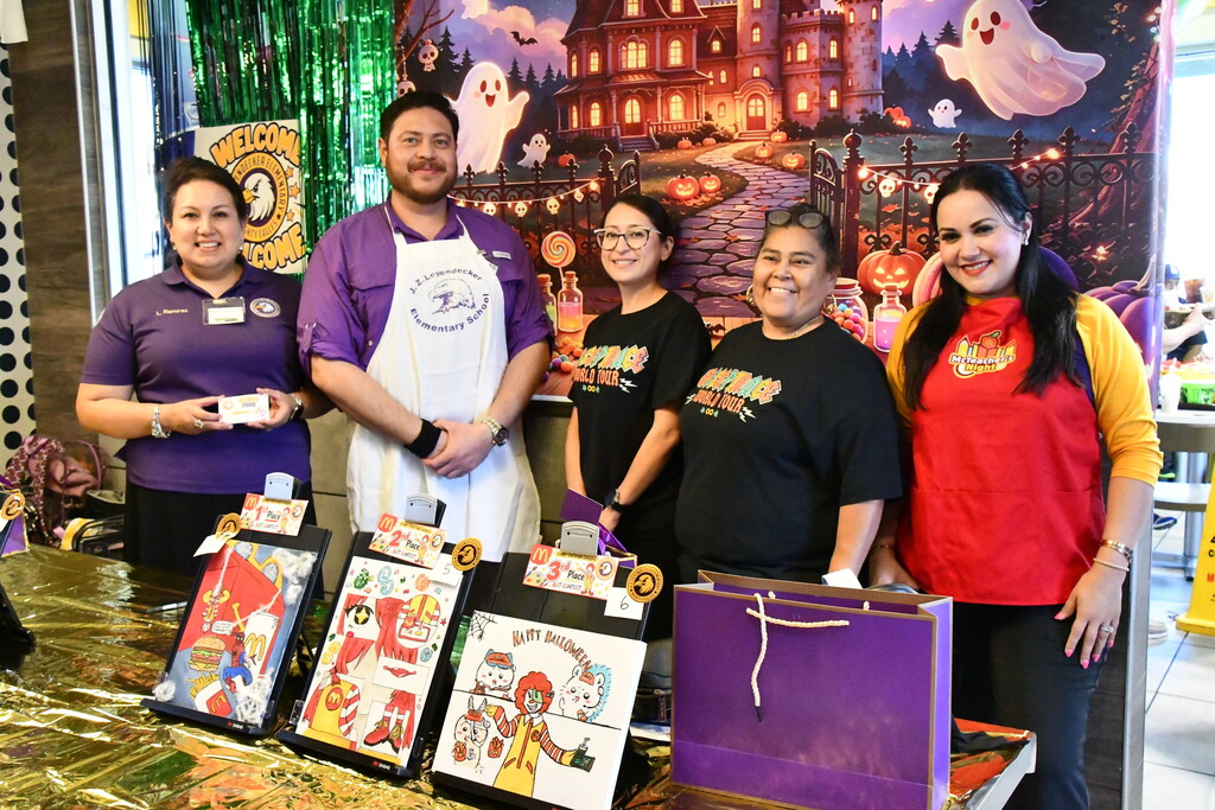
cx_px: 608
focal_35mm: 36
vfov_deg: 36.9
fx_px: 1215
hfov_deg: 53.1
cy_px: 405
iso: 16000
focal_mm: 24
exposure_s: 1/250
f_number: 8
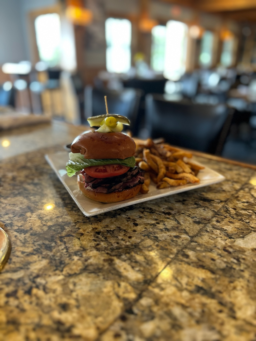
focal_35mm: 26
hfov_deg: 53.1
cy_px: 170
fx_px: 256
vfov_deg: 67.3
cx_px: 128
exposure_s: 1/60
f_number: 1.5
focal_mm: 5.7
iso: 160
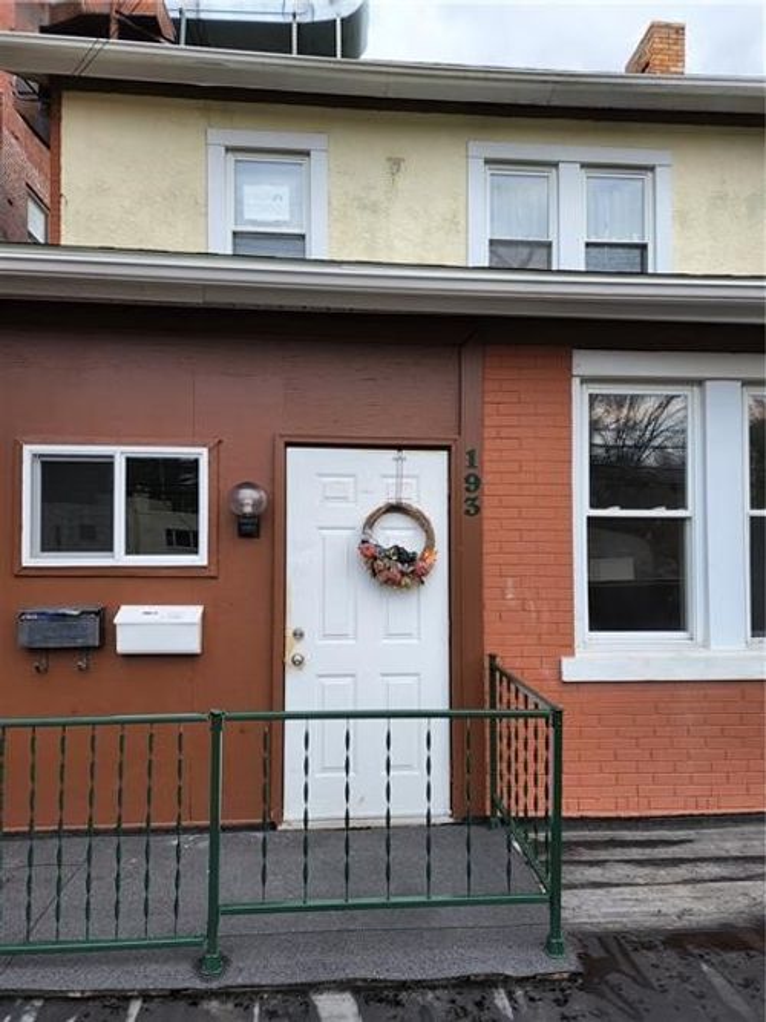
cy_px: 511
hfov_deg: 58.9
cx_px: 383
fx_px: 679
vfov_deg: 73.9
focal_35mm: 23
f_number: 1.8
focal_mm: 6.4
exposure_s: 1/274
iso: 12
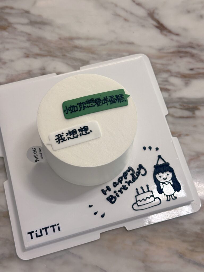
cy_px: 136
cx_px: 102
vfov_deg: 39.7
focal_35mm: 48
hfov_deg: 30.3
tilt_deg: -69.0
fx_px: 377
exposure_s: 1/50
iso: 125
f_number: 1.78
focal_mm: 6.86
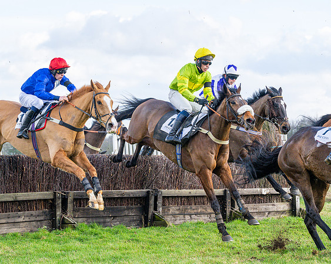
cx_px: 91
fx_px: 1112
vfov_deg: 13.6
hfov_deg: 16.9
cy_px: 120
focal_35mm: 114
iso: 640
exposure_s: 1/2000
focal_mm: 70
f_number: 4
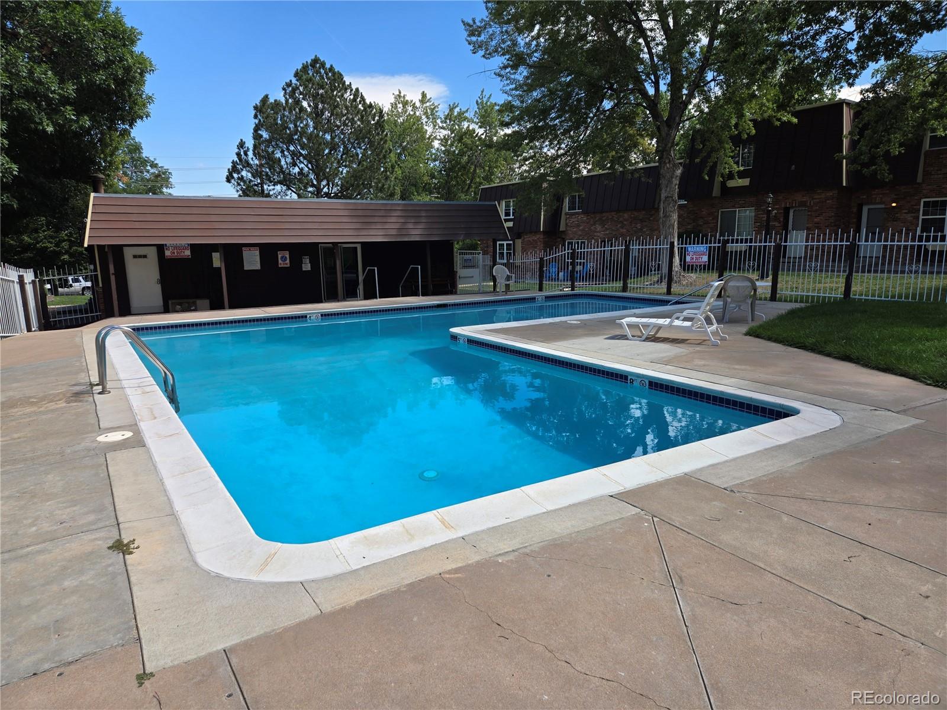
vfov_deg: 58.9
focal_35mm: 23
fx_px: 629
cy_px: 355
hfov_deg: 73.9
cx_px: 474
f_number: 1.8
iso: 25
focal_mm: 5.4
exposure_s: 1/1076
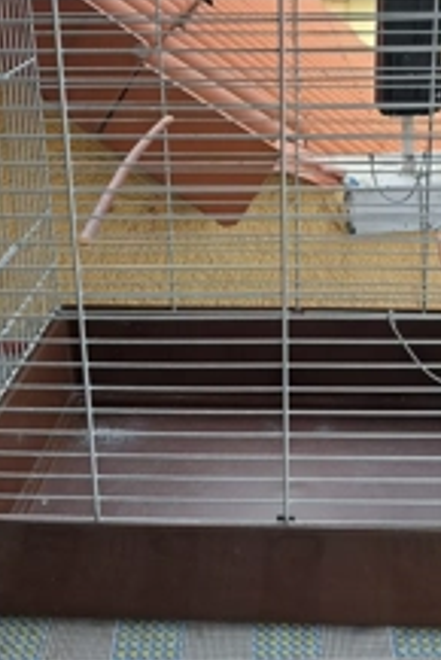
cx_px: 265
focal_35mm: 46
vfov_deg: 41.6
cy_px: 176
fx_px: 844
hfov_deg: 29.2
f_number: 1.8
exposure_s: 1/350
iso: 50
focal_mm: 5.23
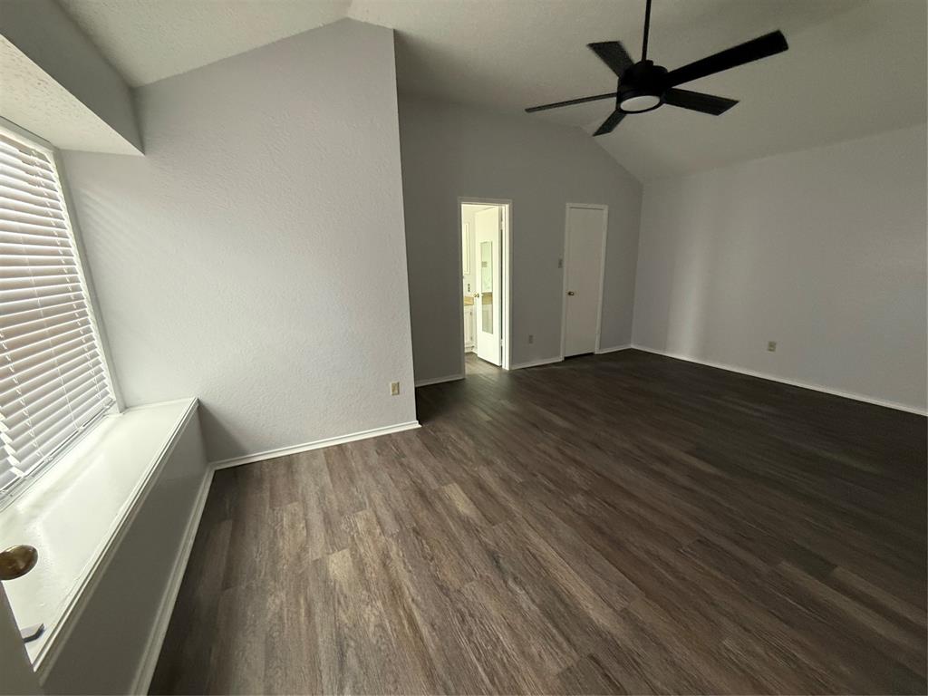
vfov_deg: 85.7
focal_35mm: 14
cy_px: 348
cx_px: 464
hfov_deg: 102.1
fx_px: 375
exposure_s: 1/60
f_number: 2.2
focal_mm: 2.22
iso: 400
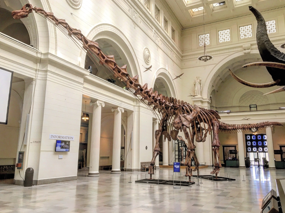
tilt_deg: +13.4
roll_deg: -0.9
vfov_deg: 46.7
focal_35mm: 30
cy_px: 105
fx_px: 247
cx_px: 144
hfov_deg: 60.0
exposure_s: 1/40
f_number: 2.2
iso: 25
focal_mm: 4.15
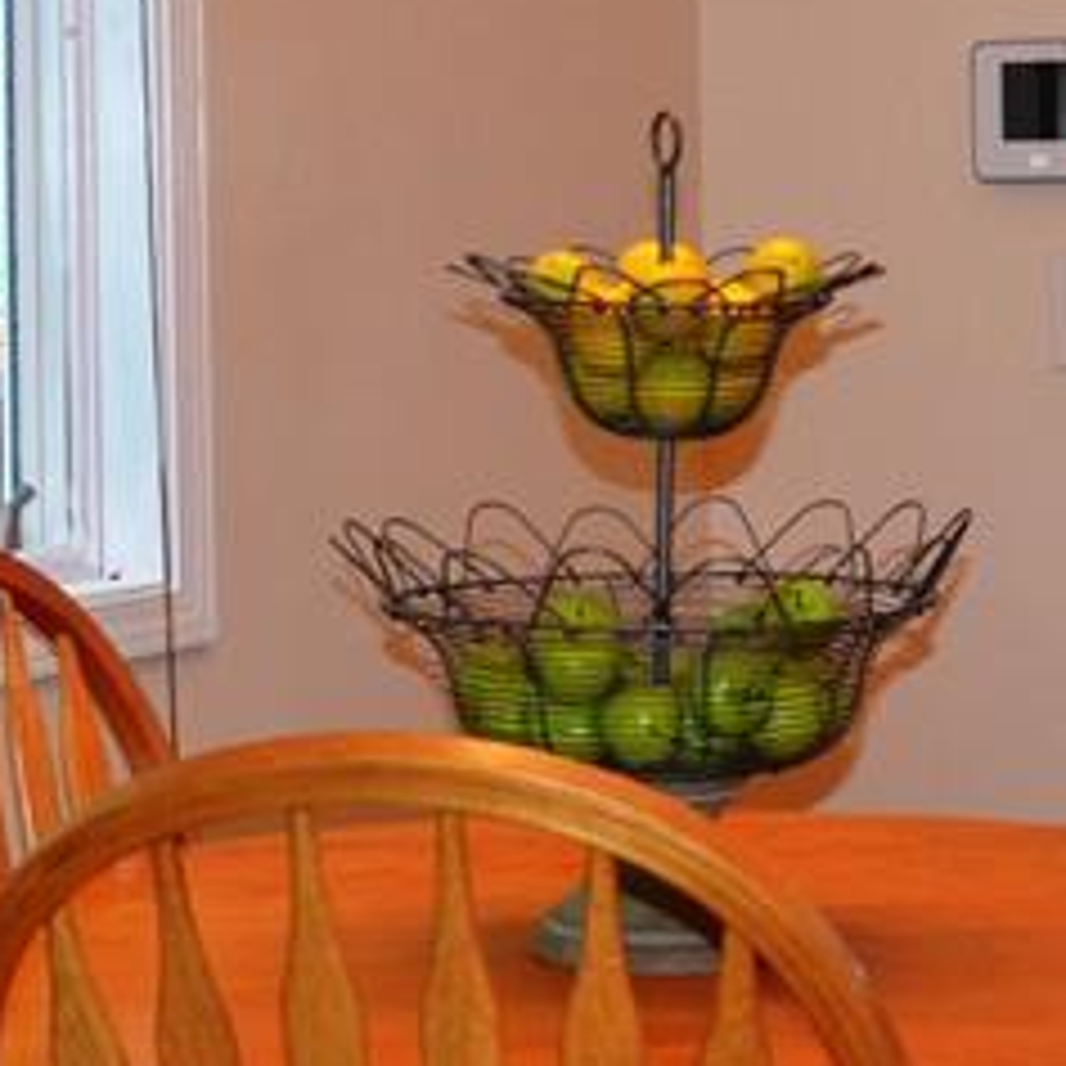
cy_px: 13
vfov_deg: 16.3
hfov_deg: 16.6
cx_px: 630
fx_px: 3658
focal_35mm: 105
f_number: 3.5
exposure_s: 1/60
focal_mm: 18
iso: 500
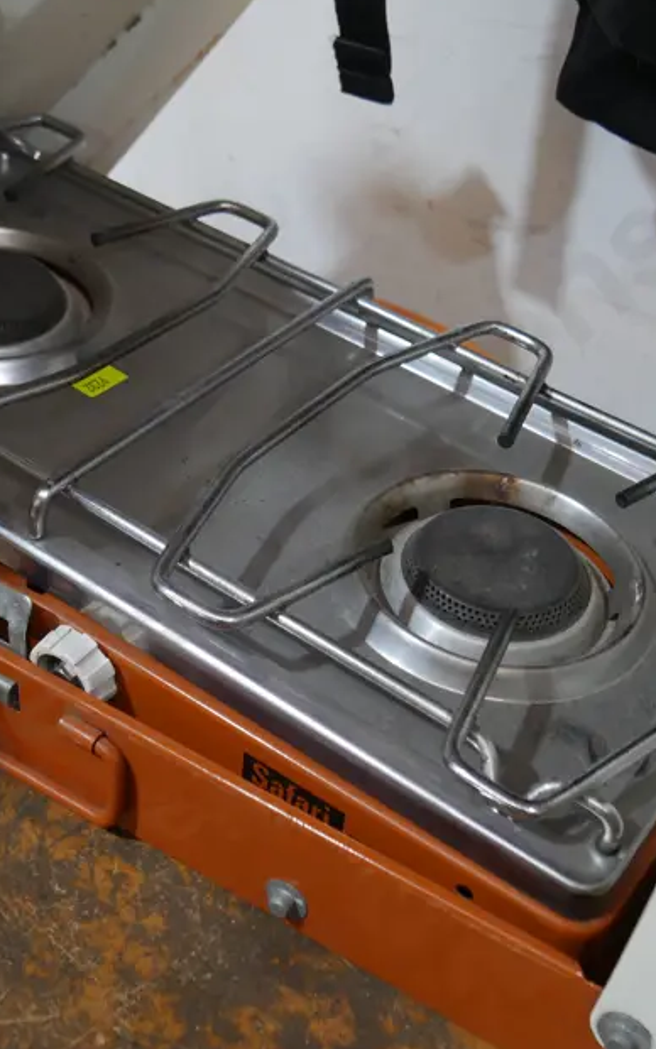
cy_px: 499
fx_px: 1402
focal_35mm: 49
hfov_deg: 26.3
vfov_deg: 41.0
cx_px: 311
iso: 500
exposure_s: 1/60
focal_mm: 14
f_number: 3.5
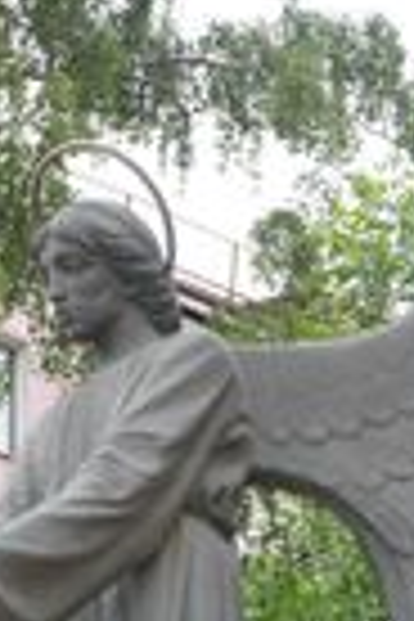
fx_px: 2449
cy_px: 954
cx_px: 97
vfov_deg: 13.5
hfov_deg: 9.6
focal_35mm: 142
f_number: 4.5
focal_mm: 42
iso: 125
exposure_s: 1/160
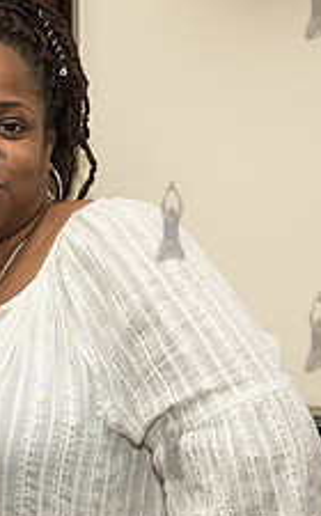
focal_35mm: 100
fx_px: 1404
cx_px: -126
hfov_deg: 12.5
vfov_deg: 20.8
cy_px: 331
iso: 2000
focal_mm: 38
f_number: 5
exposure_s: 1/250
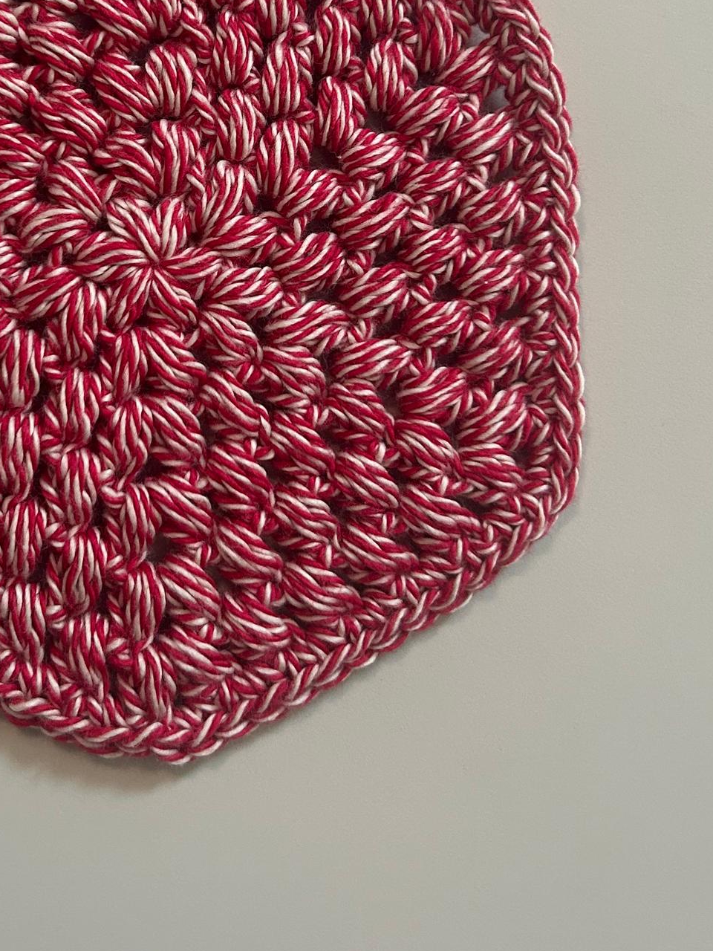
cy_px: 224
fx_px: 1428
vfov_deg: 35.9
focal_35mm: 52
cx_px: 195
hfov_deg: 27.7
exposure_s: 1/60
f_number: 1.5
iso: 200
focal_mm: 5.7
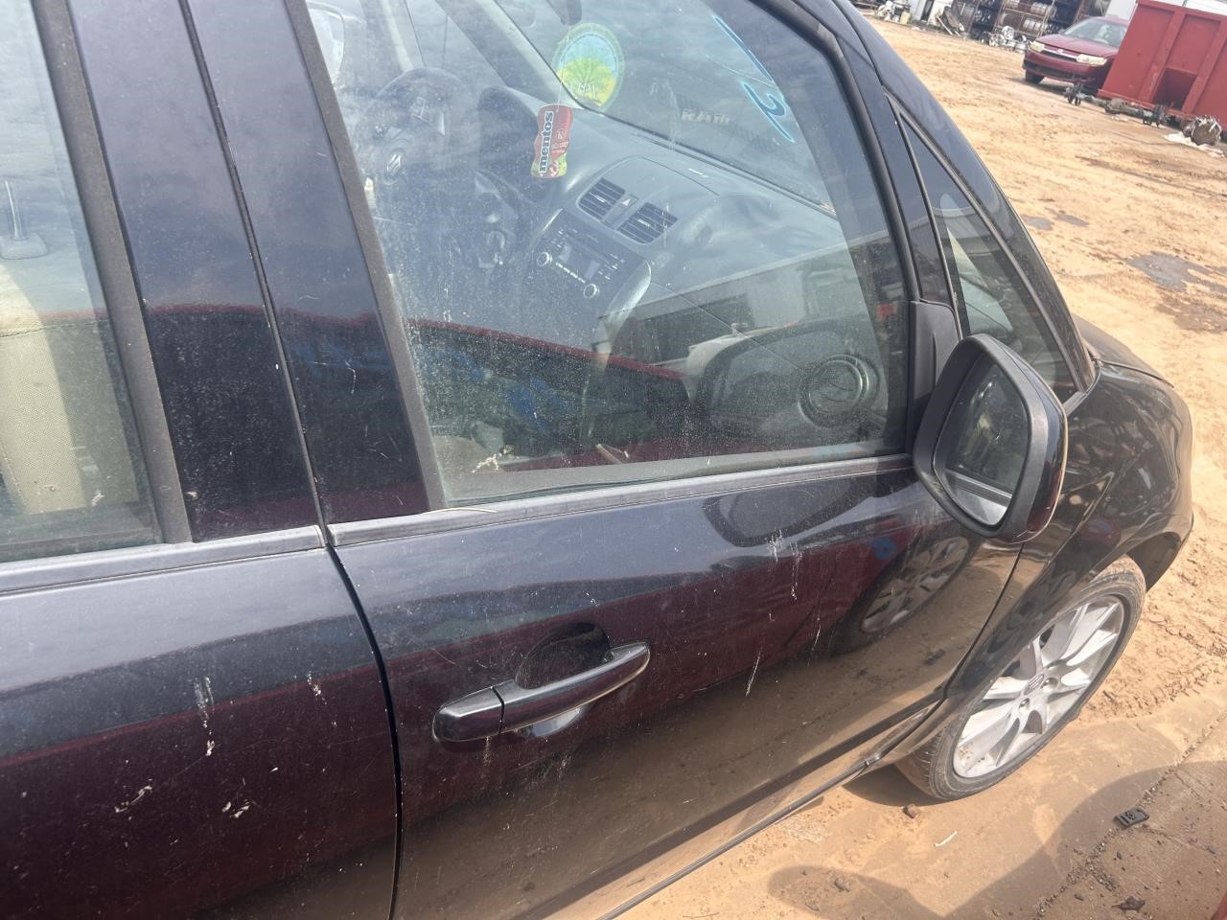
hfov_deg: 67.3
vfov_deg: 53.1
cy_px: 460
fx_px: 922
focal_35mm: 26
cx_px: 614
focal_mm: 5.7
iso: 50
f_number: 1.5
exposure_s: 1/1377
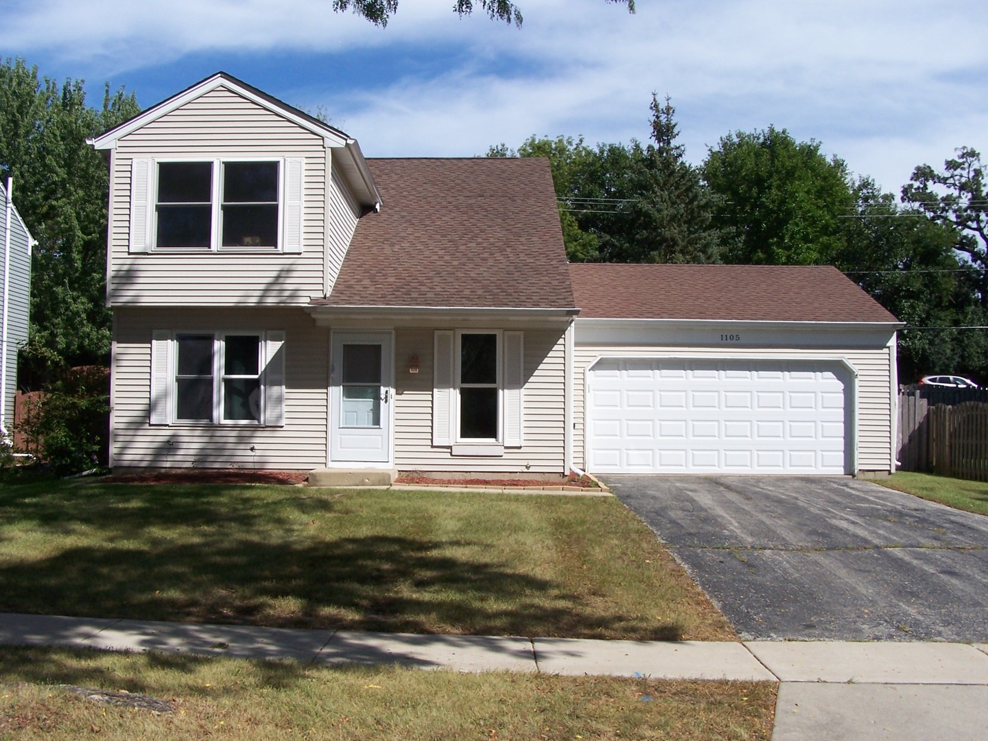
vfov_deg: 37.7
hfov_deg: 49.0
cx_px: 494
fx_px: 1085
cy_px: 370
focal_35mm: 38
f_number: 5.6
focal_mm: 6.3
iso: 80
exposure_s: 1/500
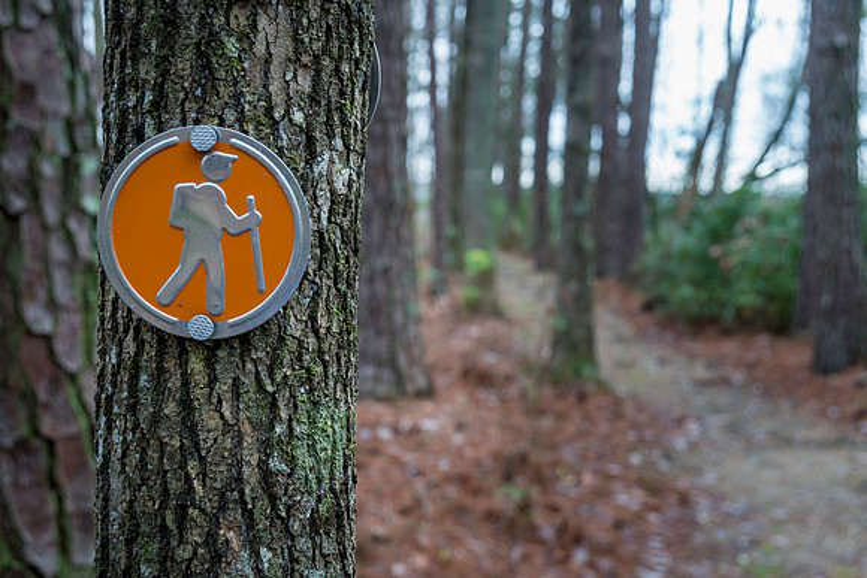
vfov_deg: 26.5
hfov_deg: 38.9
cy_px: 289
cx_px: 434
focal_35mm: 51
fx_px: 1228
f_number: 6.3
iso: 800
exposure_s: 1/60
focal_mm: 34
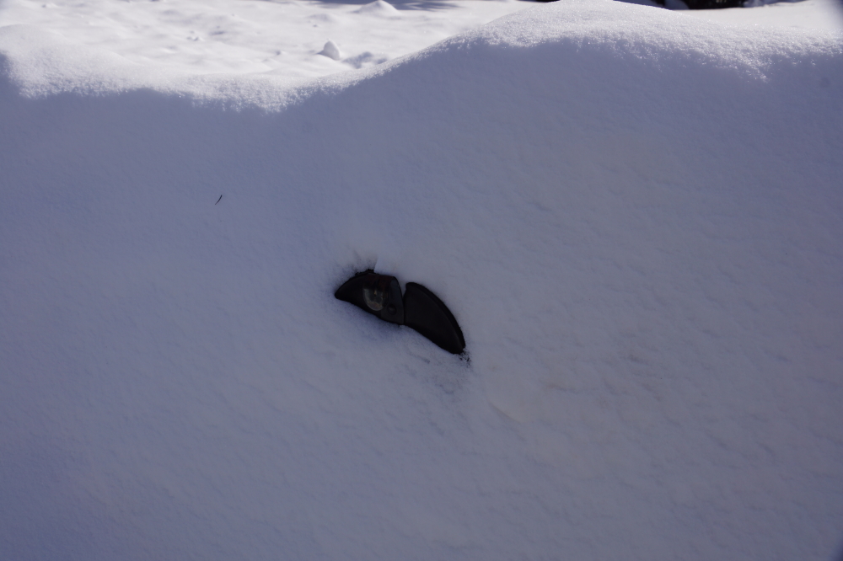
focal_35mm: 39
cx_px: 422
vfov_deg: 34.2
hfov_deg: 49.6
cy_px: 280
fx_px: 913
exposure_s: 1/100
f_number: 11
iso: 100
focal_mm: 26
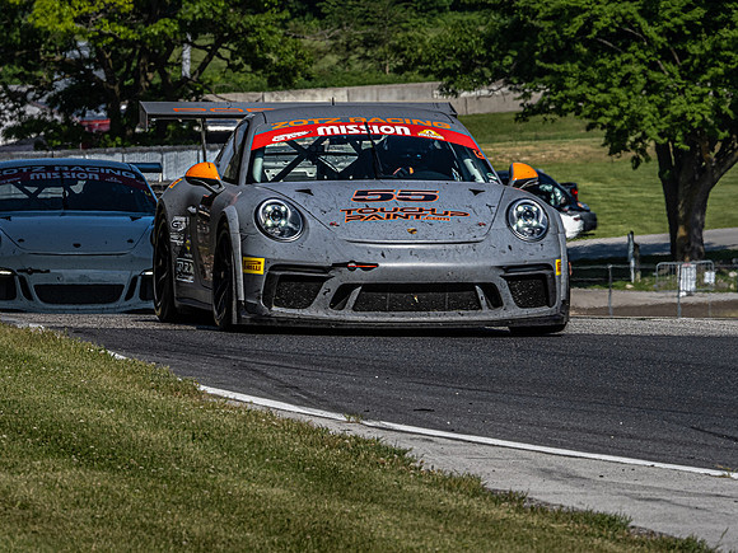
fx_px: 12813
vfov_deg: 2.5
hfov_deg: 3.3
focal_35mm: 601
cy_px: 276
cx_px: 369
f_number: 14
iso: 400
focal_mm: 300
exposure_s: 1/500
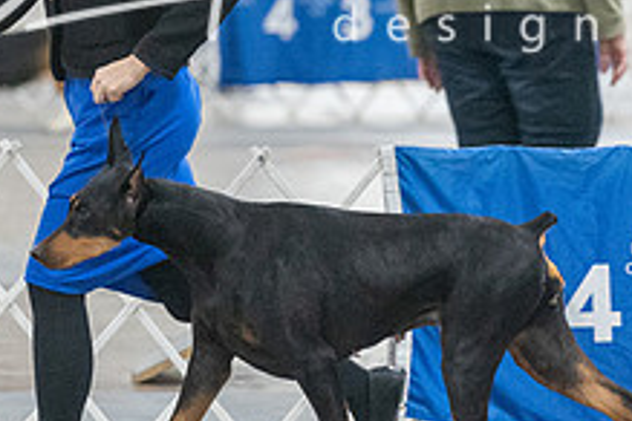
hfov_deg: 4.4
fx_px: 8268
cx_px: 240
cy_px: 114
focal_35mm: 471
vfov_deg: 2.9
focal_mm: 178
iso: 12800
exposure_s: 1/400
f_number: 3.2
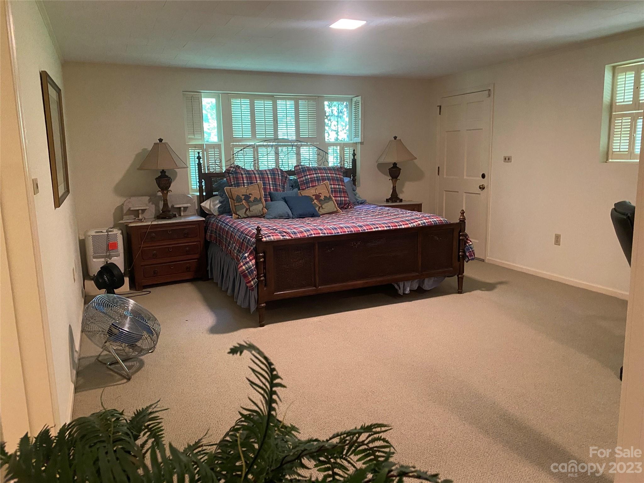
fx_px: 484
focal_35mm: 26
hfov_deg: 67.3
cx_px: 322
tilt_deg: -9.8
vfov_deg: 53.1
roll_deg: +0.9
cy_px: 242
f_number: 1.8
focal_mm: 4.25
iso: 500
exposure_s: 1/30
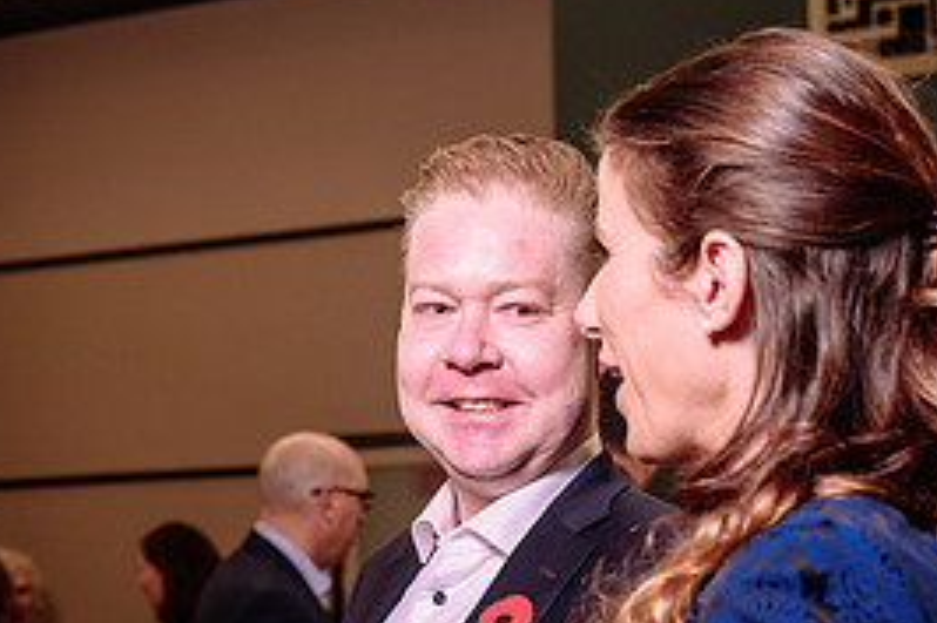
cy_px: 632
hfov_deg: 24.5
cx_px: 490
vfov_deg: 16.1
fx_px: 2159
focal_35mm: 83
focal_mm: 38
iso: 800
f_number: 3.5
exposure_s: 1/50
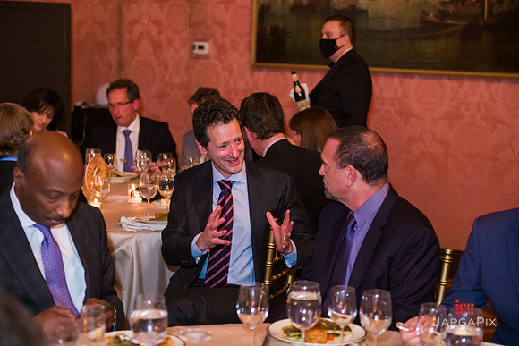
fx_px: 1009
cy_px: 173
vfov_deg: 19.5
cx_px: 260
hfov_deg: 28.8
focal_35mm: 70
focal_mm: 70
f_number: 3.2
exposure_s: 1/100
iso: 3200
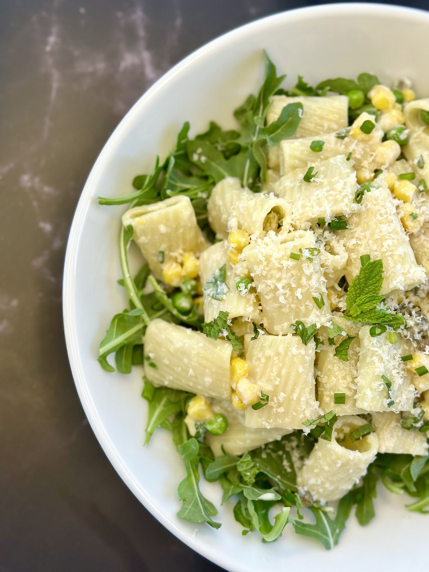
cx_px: 214
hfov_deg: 30.3
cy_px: 286
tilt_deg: -84.8
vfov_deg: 39.7
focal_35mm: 48
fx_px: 793
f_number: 1.78
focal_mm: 6.86
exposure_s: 1/121
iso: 64
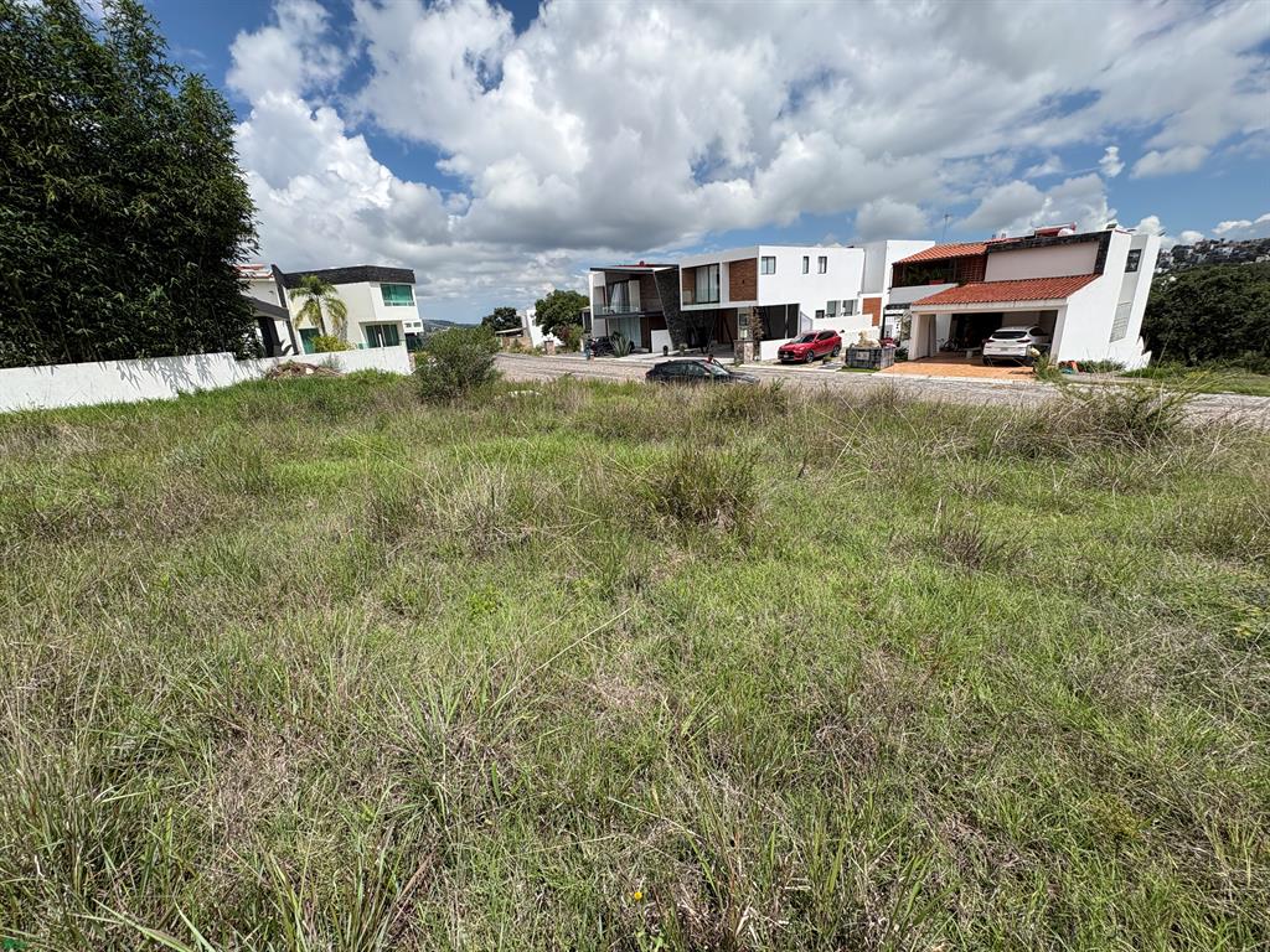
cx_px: 635
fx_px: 514
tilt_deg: -16.6
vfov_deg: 85.7
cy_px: 476
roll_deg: +4.7
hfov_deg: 102.1
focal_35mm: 14
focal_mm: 2.22
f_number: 2.2
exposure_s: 1/2208
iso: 40
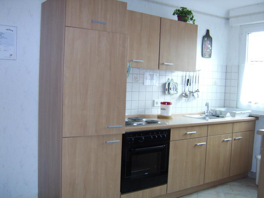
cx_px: 132
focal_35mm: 31
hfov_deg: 58.4
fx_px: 236
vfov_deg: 45.4
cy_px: 99
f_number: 2.7
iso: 141
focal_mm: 8.13
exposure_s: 1/30
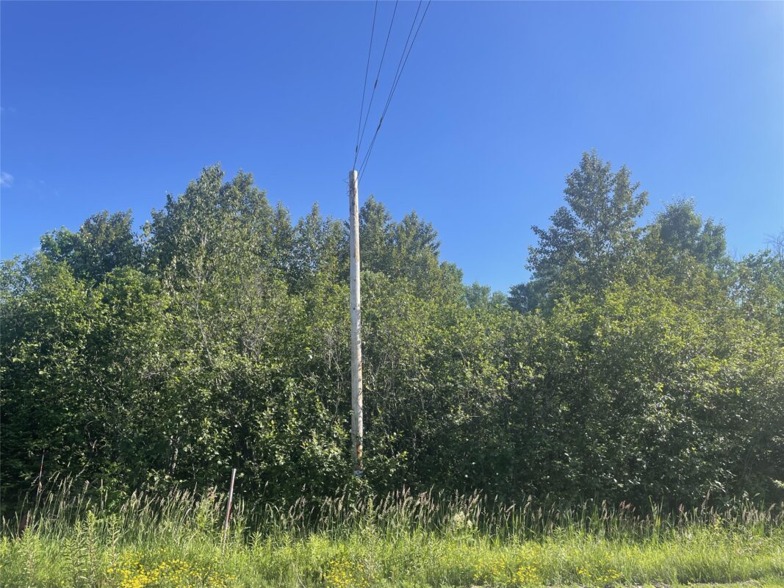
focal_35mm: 26
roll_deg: -1.4
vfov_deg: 53.1
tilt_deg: +13.8
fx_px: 589
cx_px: 392
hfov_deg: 67.3
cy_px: 294
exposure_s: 1/1949
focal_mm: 4.2
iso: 32
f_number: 1.6
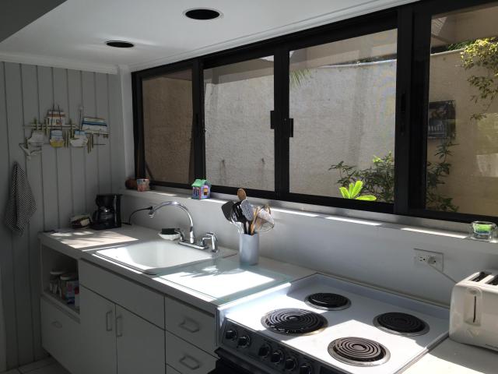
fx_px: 417
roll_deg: -1.1
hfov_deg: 61.7
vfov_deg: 48.2
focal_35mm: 29
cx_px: 249
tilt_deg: -4.4
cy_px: 187
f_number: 2.2
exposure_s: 1/549
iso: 32
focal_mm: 4.15
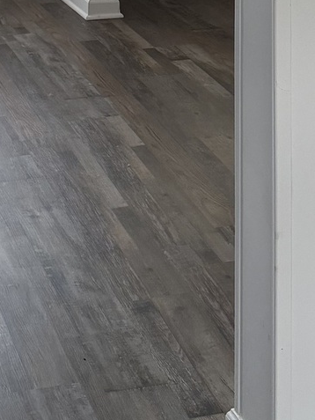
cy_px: -145
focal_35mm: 116
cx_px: 238
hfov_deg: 12.7
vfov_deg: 16.0
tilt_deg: -7.2
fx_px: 1407
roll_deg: -0.6
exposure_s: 1/211
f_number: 1.78
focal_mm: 6.76
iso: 160
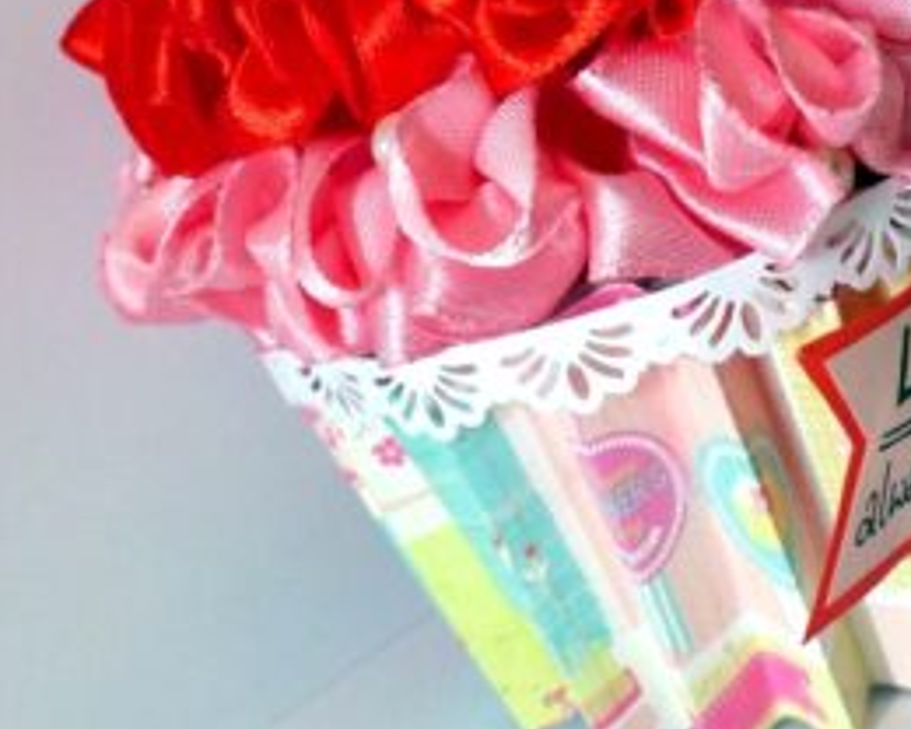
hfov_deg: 26.1
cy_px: 123
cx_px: 680
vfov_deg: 21.0
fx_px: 1941
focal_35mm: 72
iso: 250
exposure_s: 1/60
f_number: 2.8
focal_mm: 5.7
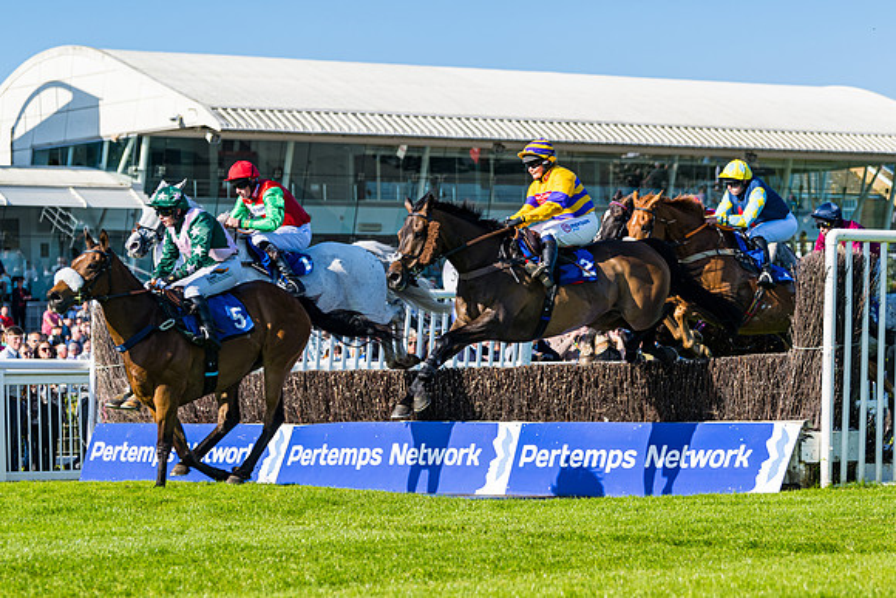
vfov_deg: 10.8
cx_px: 486
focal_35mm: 127
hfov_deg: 16.1
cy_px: 371
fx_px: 3174
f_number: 4
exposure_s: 1/1250
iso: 100
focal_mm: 95
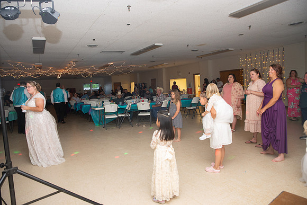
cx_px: 154
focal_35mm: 24
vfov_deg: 53.2
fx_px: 205
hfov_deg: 73.7
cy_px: 102
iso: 800
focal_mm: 24
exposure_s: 1/125
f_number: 3.5
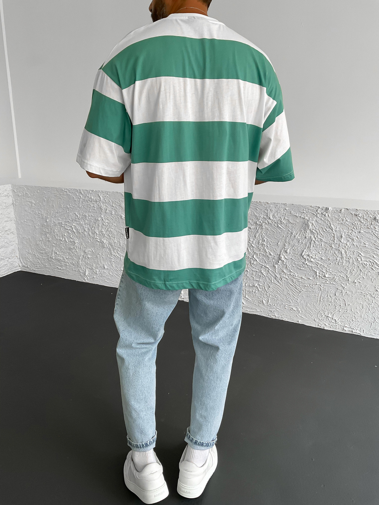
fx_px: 423
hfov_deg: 48.2
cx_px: 190
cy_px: 252
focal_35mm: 29
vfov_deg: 61.7
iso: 50
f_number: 1.8
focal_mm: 3
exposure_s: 1/120
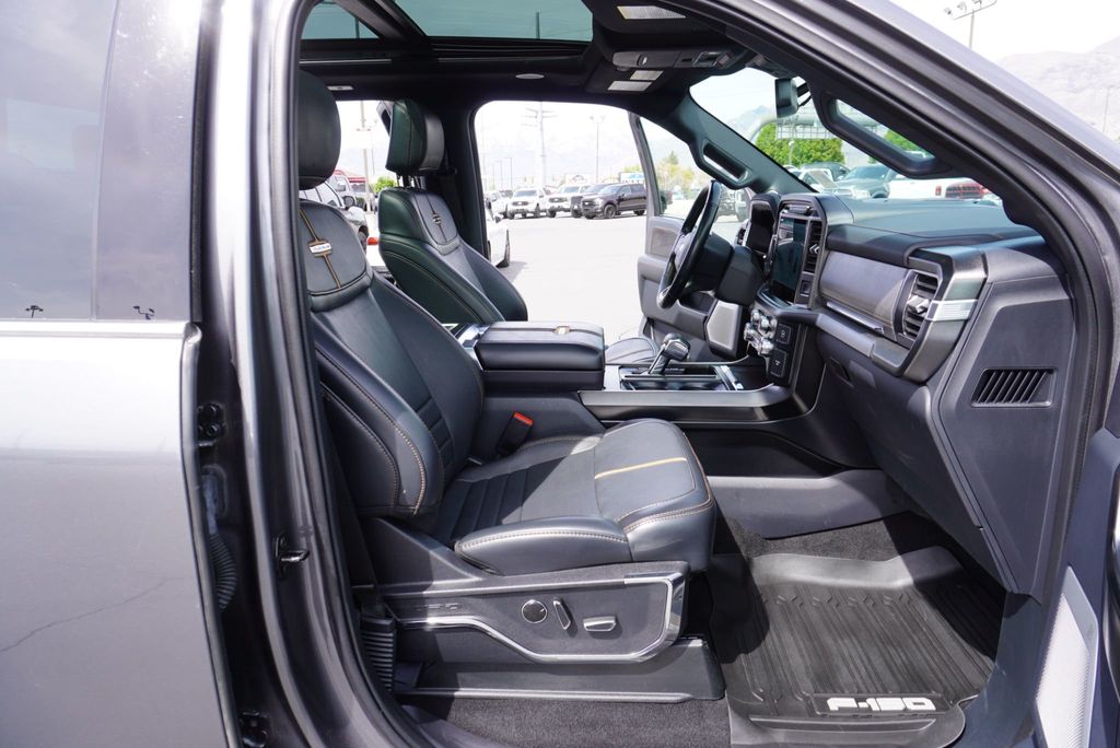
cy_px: 374
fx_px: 747
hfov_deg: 73.7
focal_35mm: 24
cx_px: 560
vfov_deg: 53.2
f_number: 6.3
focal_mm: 16
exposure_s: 1/100
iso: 100
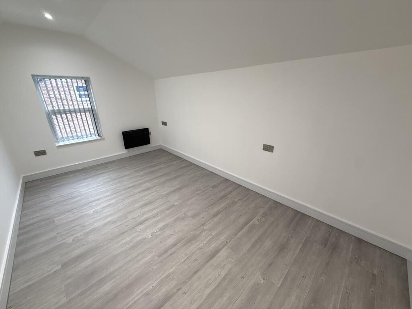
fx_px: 167
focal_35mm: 14
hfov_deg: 102.1
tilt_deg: -20.1
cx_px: 206
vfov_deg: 85.7
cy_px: 154
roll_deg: +0.7
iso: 200
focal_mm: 2.22
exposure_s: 1/100
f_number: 2.2
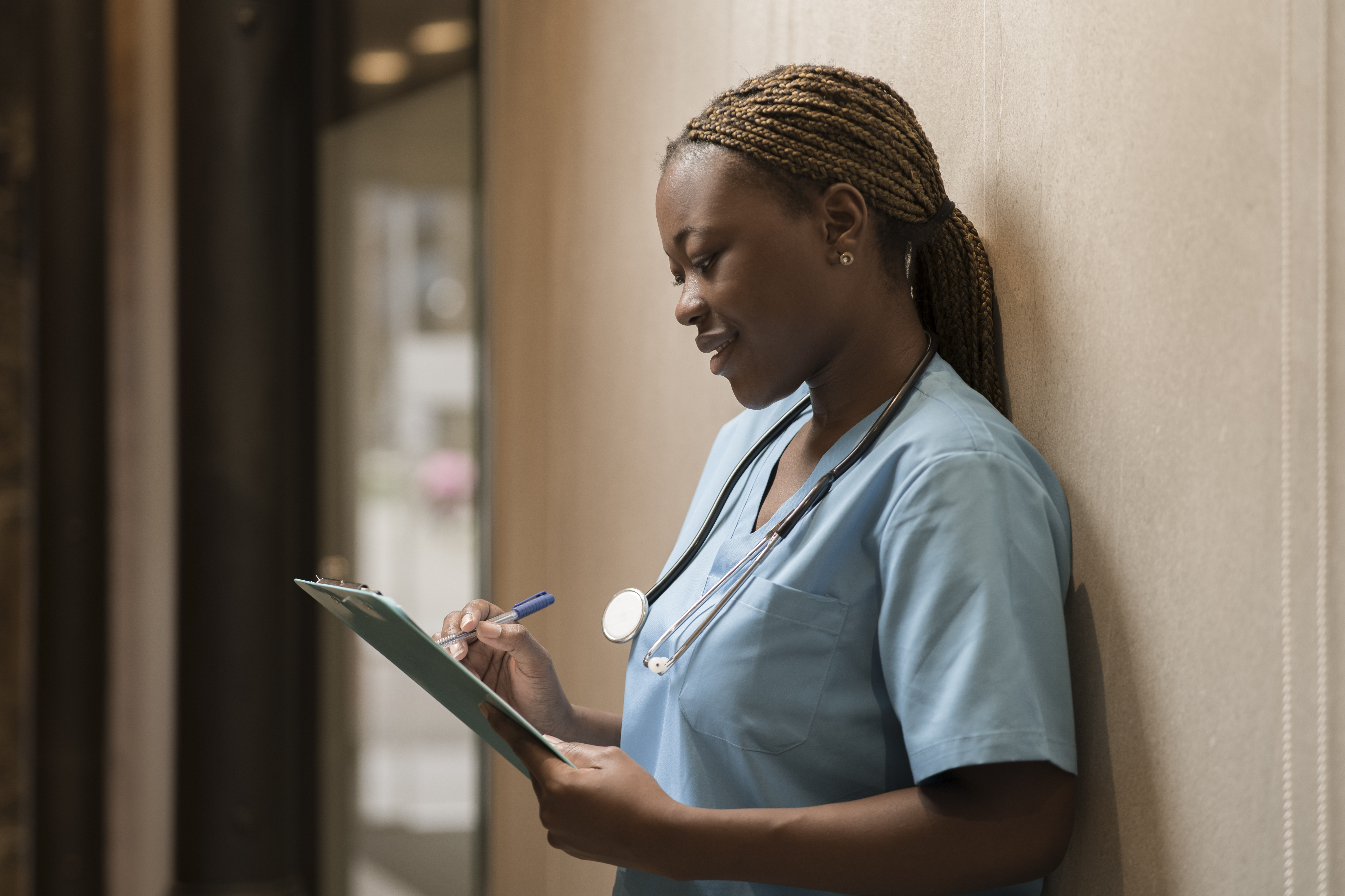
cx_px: 672
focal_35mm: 75
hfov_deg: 27.0
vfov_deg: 18.2
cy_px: 448
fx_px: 2802
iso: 640
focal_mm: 75
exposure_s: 1/200
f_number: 2.2
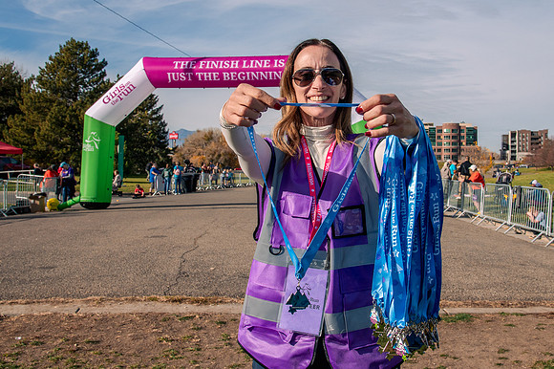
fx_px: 644
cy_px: 146
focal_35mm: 42
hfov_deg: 46.5
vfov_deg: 31.9
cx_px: 310
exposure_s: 1/1250
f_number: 10
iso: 800
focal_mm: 30
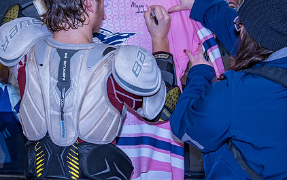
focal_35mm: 103
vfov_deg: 12.7
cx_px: 133
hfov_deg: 20.2
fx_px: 806
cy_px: 49
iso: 800
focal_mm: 44
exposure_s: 1/250
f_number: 5
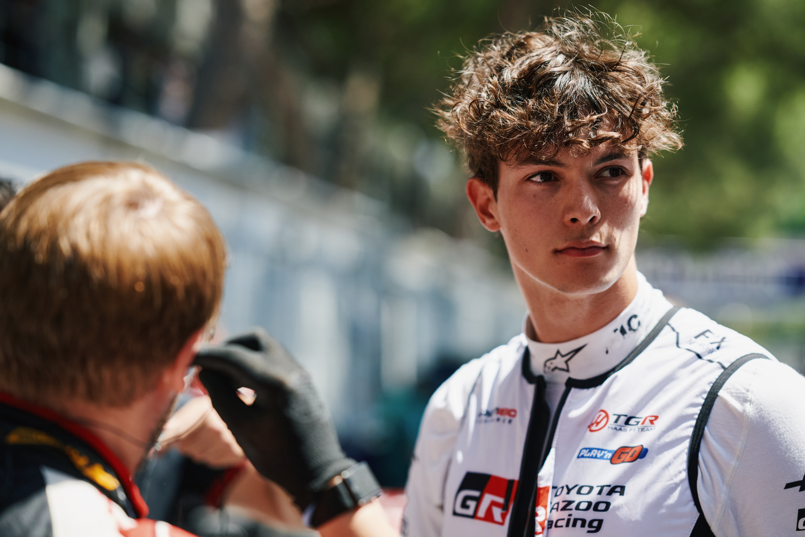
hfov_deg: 23.9
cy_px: 268
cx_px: 402
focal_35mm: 85
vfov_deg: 16.1
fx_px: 1901
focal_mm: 85
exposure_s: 1/5000
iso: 400
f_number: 2.2
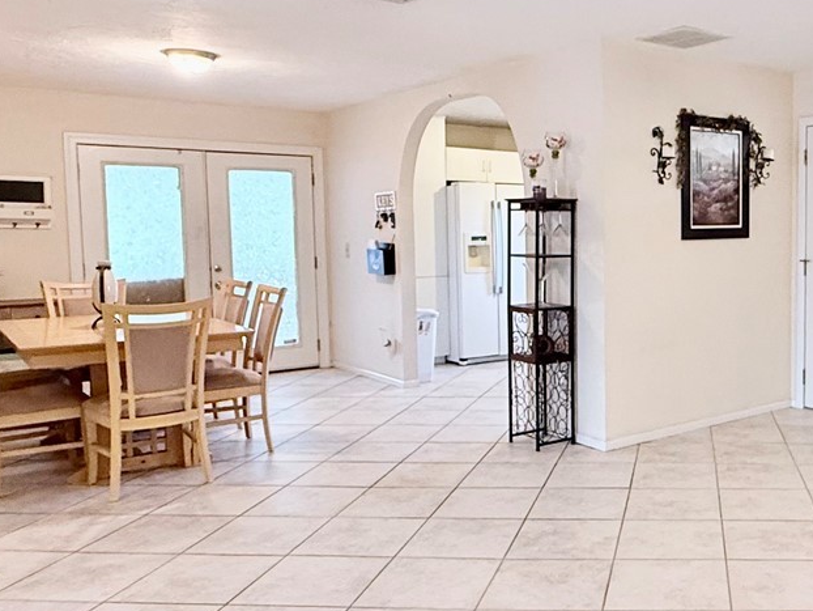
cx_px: 654
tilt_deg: -2.8
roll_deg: -0.3
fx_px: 846
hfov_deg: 48.4
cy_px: 284
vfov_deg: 39.7
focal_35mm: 36
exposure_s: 1/60
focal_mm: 2.22
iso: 400
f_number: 2.2
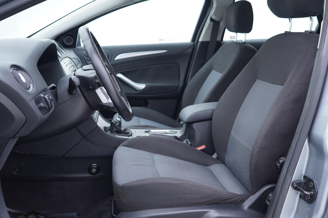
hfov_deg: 53.1
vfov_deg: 36.9
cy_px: 109
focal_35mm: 36
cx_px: 164
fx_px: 328
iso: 200
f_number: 2.8
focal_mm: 24
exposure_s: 1/40
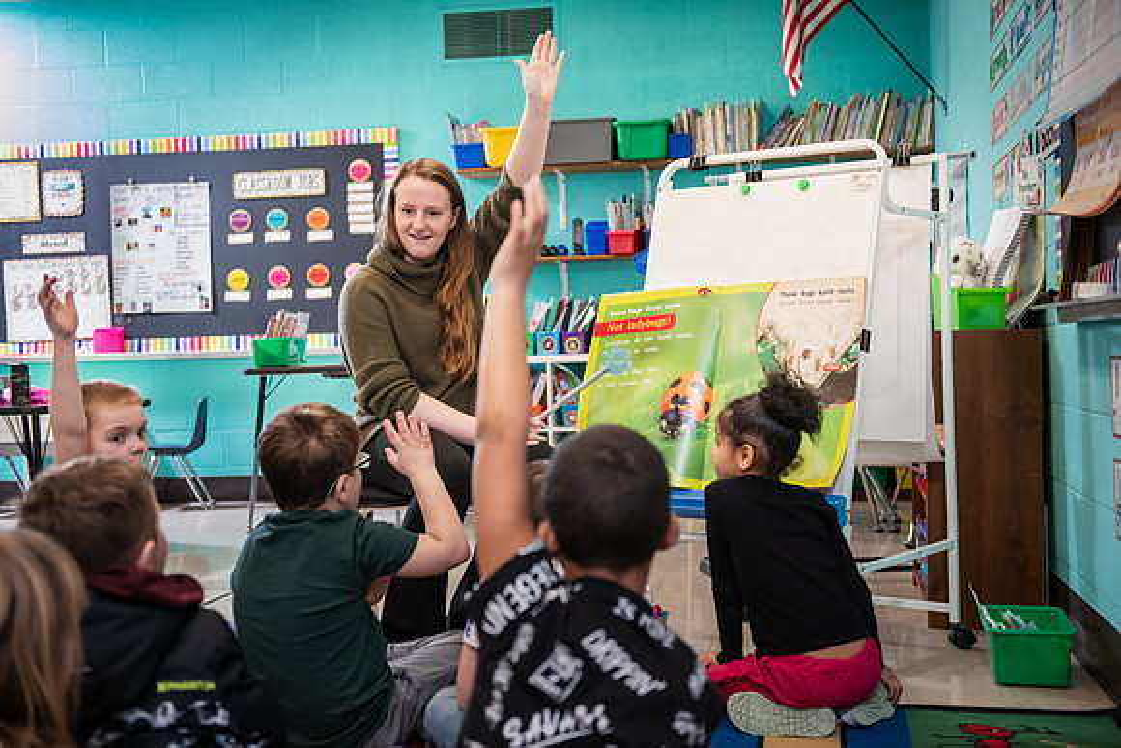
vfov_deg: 28.1
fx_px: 1495
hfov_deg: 41.1
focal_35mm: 48
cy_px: 374
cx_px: 560
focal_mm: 48
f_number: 3.2
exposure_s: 1/200
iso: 1250
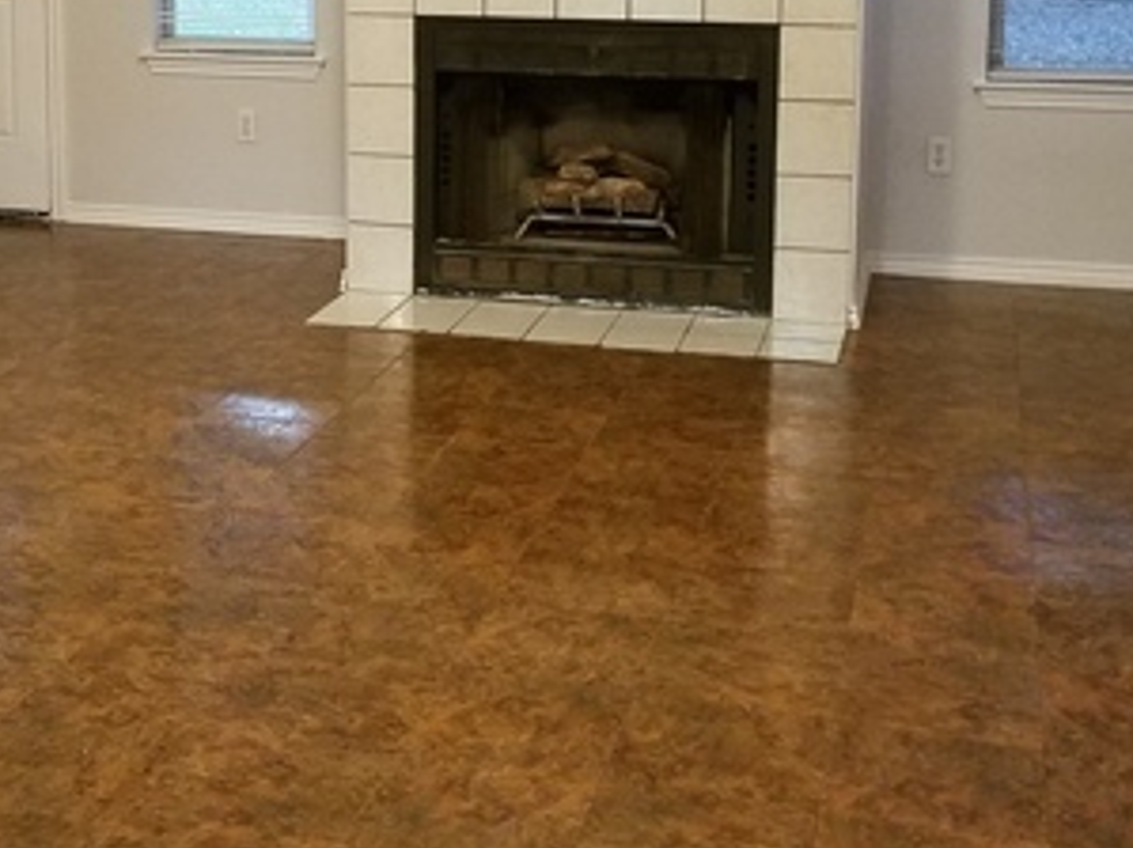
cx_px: 275
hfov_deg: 32.6
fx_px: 1898
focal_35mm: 58
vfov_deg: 24.6
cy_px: 102
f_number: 1.7
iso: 250
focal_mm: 4.2
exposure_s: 1/11
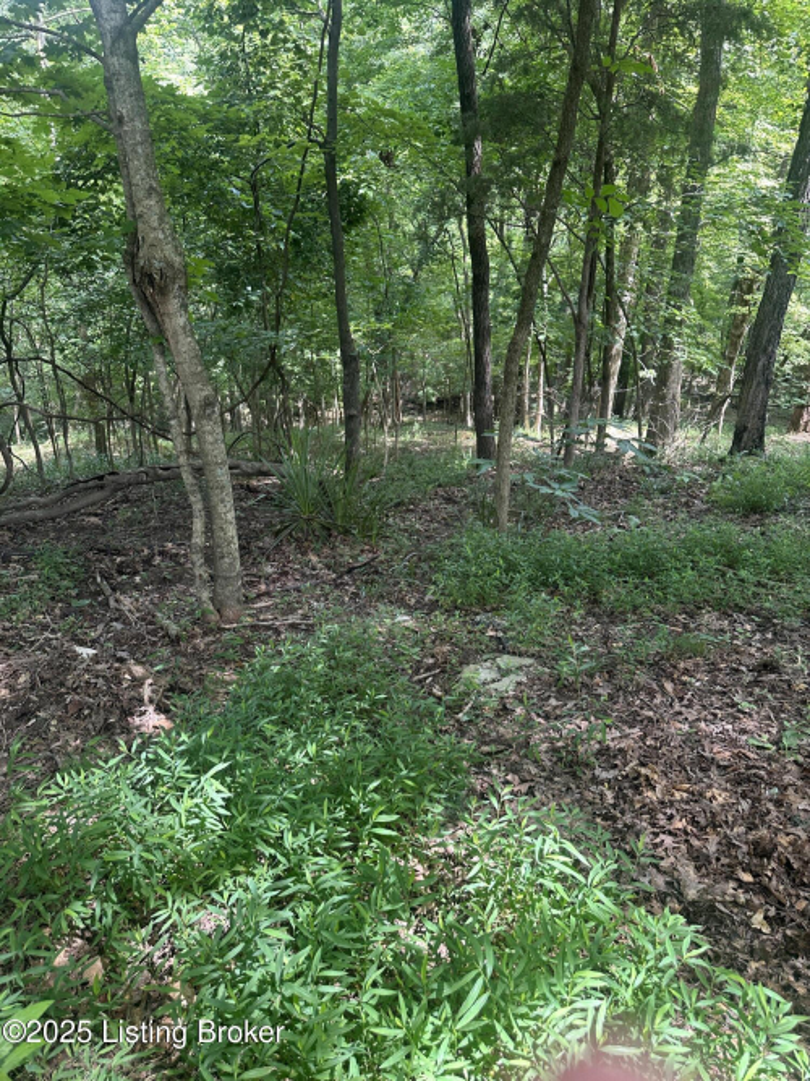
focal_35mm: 24
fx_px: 749
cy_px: 540
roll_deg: +2.3
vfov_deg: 71.6
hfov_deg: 56.8
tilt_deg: -30.3
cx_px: 405
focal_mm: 6.86
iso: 125
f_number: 1.78
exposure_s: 1/121
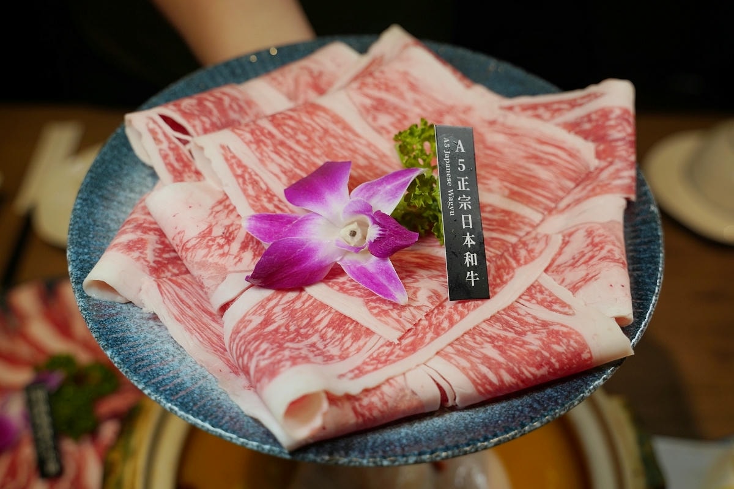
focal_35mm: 39
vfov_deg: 34.2
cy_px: 244
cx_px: 367
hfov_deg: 49.6
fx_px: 795
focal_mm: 39
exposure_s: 1/60
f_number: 4
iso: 100
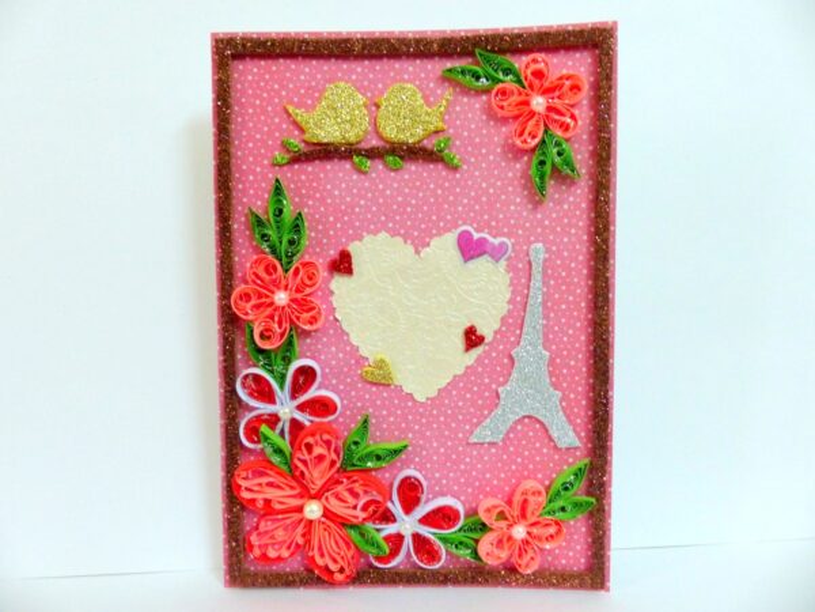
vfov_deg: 54.9
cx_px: 408
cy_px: 306
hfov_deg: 69.4
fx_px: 589
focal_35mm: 25
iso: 400
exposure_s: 1/15
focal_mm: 4.5
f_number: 2.8
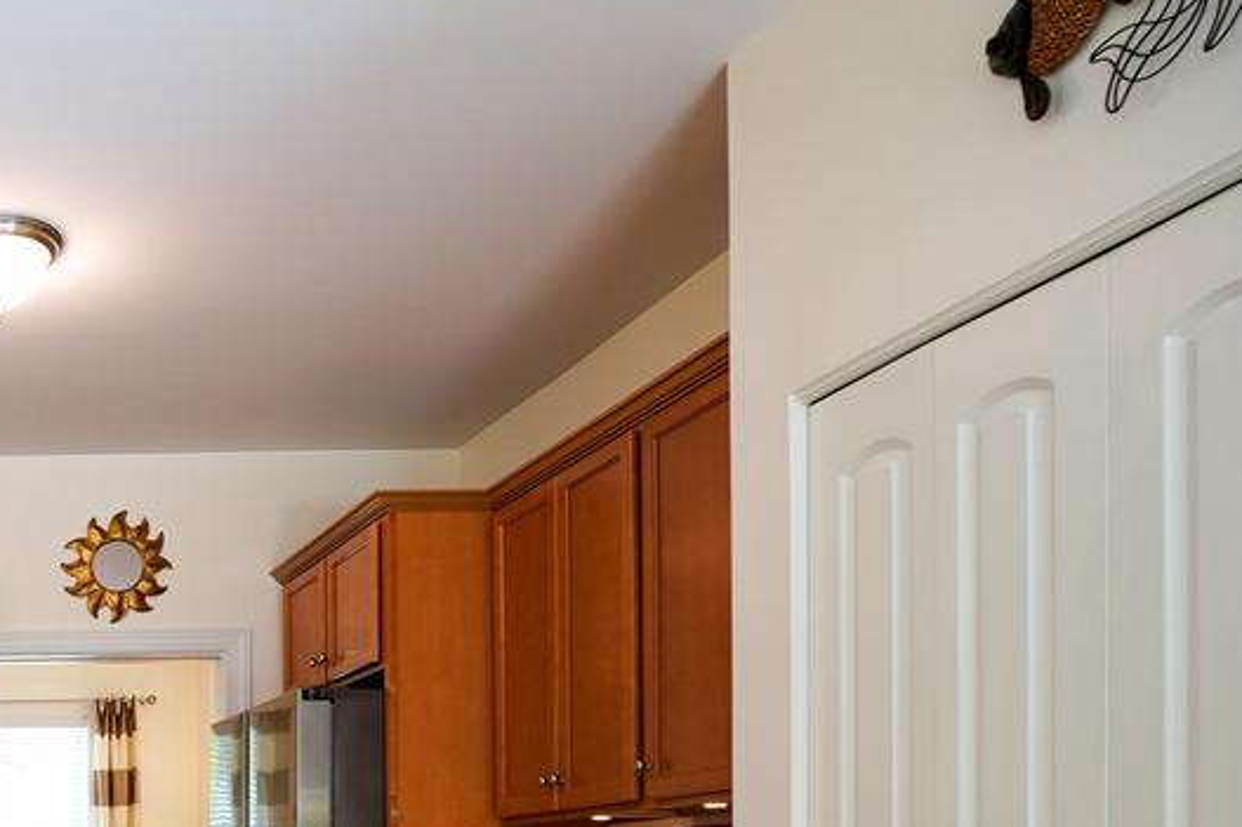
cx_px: -177
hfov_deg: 38.0
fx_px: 1414
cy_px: 914
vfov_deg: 29.4
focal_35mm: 41
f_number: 3.5
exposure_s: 1/50
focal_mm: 10
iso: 100
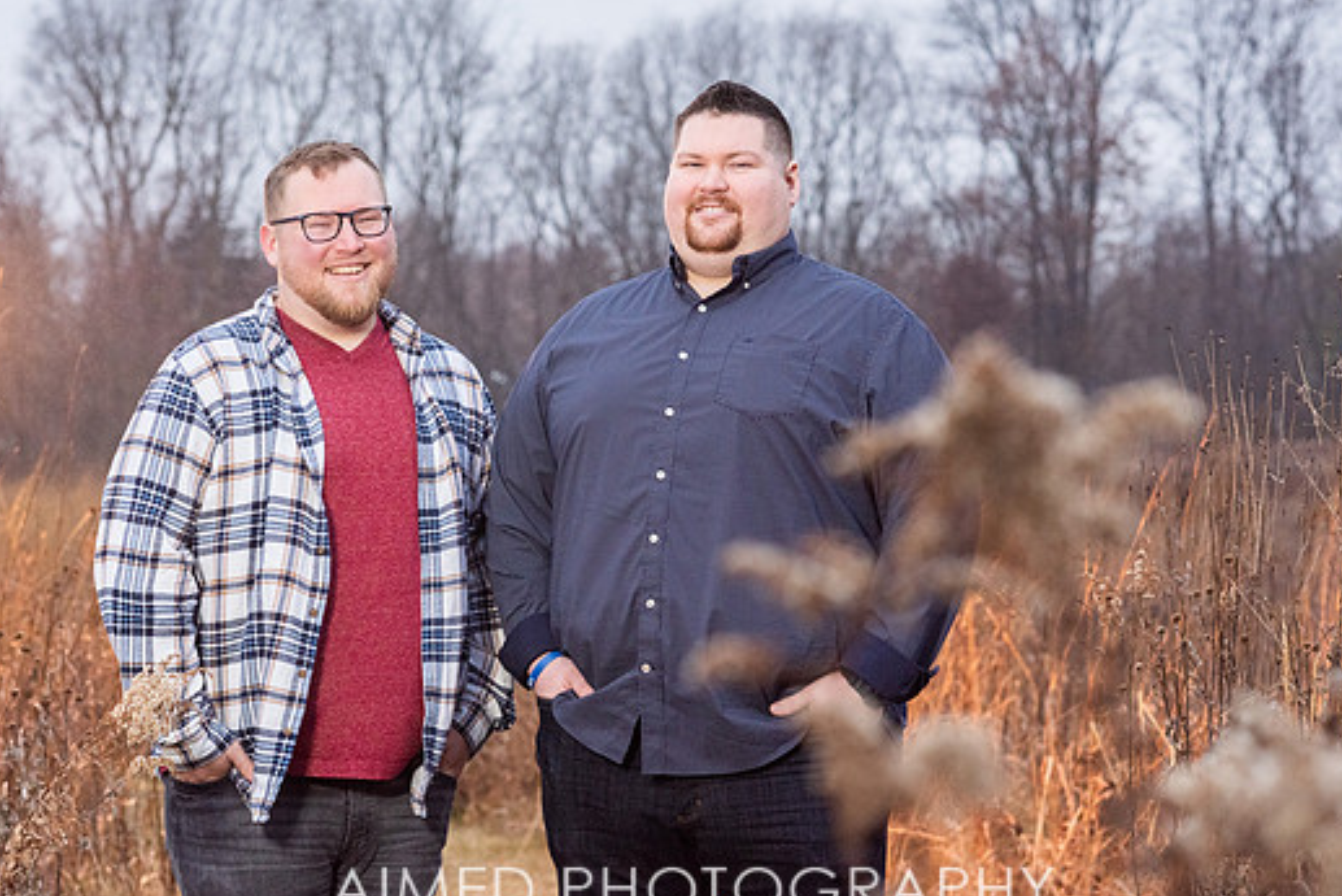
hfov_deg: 18.7
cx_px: 601
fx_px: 4064
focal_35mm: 109
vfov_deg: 12.6
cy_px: 386
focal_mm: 85
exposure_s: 1/200
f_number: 5.6
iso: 1600
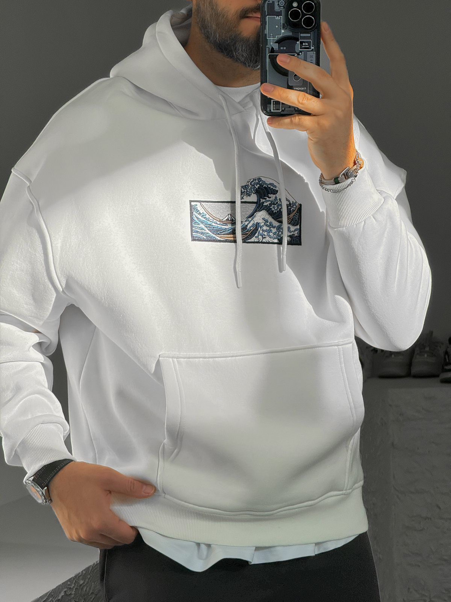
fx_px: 2085
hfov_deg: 12.3
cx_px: 226
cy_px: 301
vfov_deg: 16.4
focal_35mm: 120
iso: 50
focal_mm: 15.66
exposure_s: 1/680
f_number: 2.8
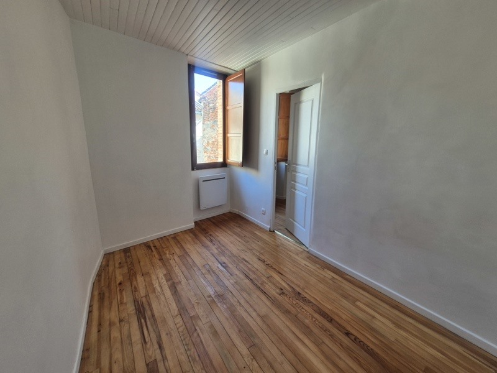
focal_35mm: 13
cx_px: 248
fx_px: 187
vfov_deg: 89.9
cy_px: 186
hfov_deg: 106.2
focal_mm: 2.2
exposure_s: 1/50
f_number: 2.2
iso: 80
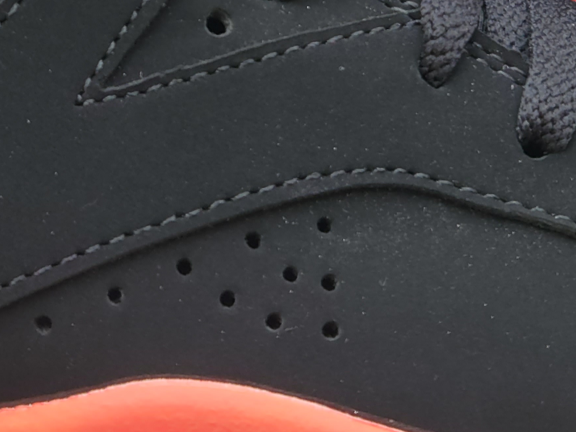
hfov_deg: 18.3
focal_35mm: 107
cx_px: 208
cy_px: -175
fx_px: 1781
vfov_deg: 13.2
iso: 20
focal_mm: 5.4
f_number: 1.8
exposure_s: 1/100
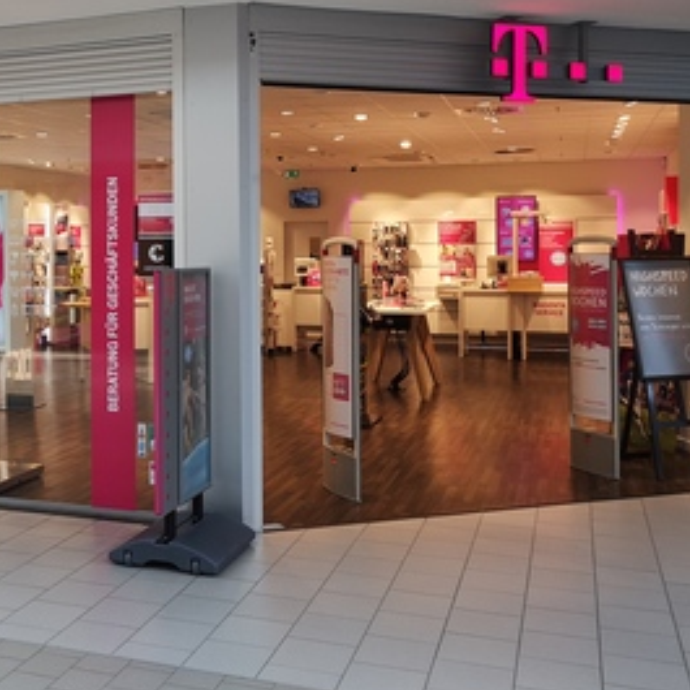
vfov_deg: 37.3
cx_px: 159
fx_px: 1015
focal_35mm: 45
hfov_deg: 36.5
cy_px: 254
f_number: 1.8
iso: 50
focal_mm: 3.95
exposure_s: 1/144
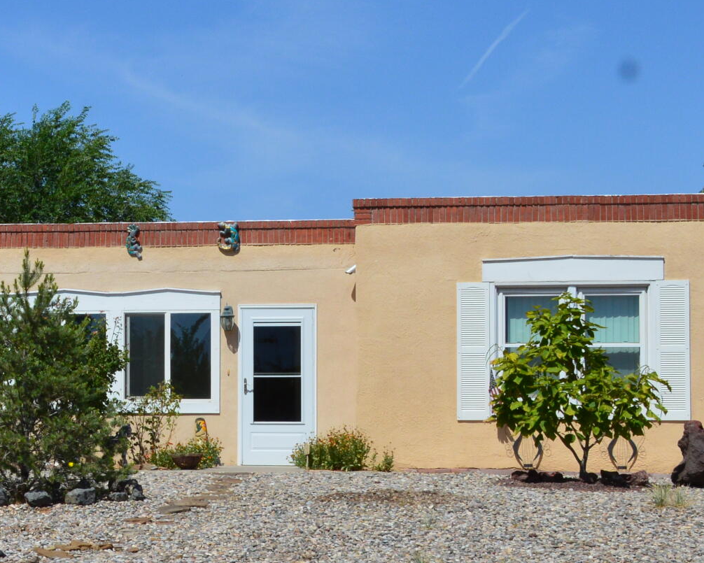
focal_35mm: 109
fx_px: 2271
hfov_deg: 16.8
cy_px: 347
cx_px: -153
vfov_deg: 14.1
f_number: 11
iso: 280
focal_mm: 26
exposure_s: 1/500
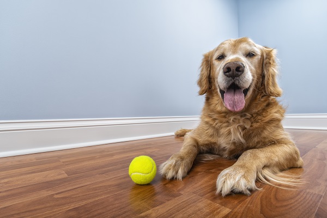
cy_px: 109
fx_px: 163
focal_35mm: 18
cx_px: 164
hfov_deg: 90.0
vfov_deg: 67.4
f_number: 6.3
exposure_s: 1/250
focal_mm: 12
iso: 100
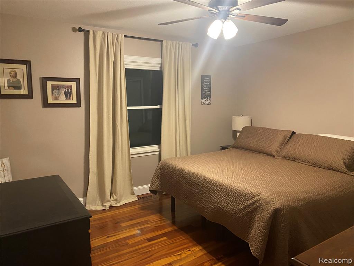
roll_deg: +1.1
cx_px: 177
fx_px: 266
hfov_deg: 67.3
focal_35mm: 26
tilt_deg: -5.3
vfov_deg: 53.1
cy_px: 133
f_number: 1.8
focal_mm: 4.25
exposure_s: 1/40
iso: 500
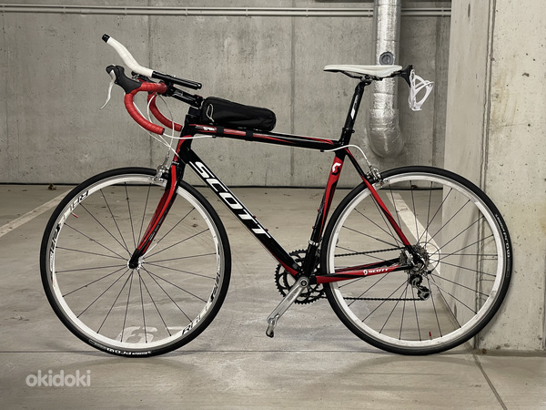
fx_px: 1009
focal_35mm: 64
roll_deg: -0.3
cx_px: 273
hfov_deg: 30.3
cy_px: 205
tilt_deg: -8.0
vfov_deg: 22.9
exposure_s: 1/50
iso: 200
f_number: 2.2
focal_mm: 7.5
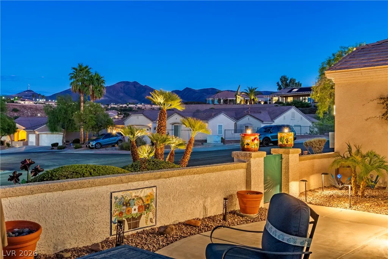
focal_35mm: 36
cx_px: 194
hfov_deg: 53.1
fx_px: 388
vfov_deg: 36.9
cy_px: 130
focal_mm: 24
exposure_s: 1/8
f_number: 5.6
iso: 400
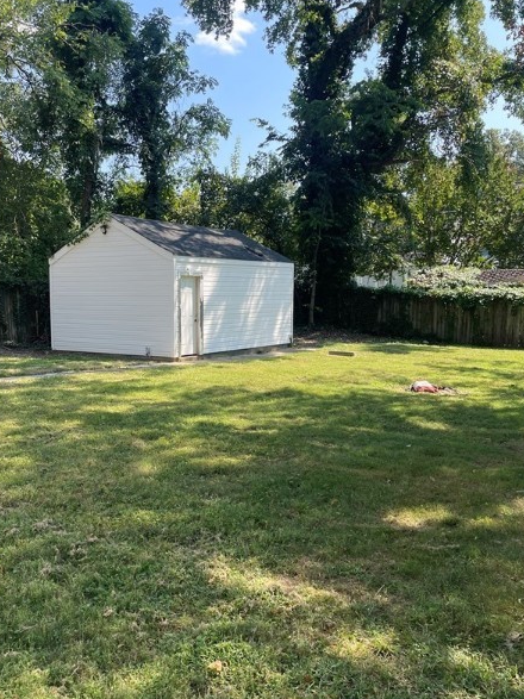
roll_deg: +0.6
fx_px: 686
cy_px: 370
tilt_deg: -4.8
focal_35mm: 34
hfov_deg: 41.5
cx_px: 194
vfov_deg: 53.9
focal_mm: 4.2
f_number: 1.6
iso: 32
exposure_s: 1/678
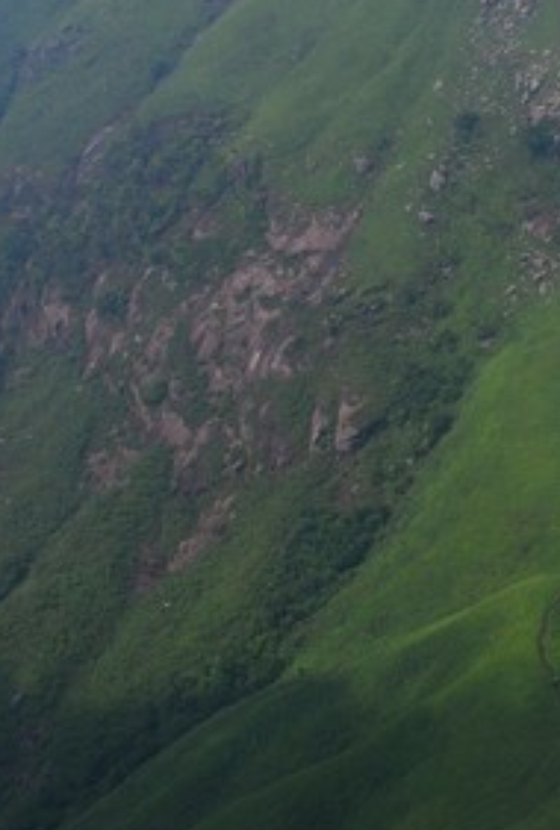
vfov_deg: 18.4
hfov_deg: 12.3
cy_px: 277
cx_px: 623
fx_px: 2554
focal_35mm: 110
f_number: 16
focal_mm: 29
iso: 100
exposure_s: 1/100
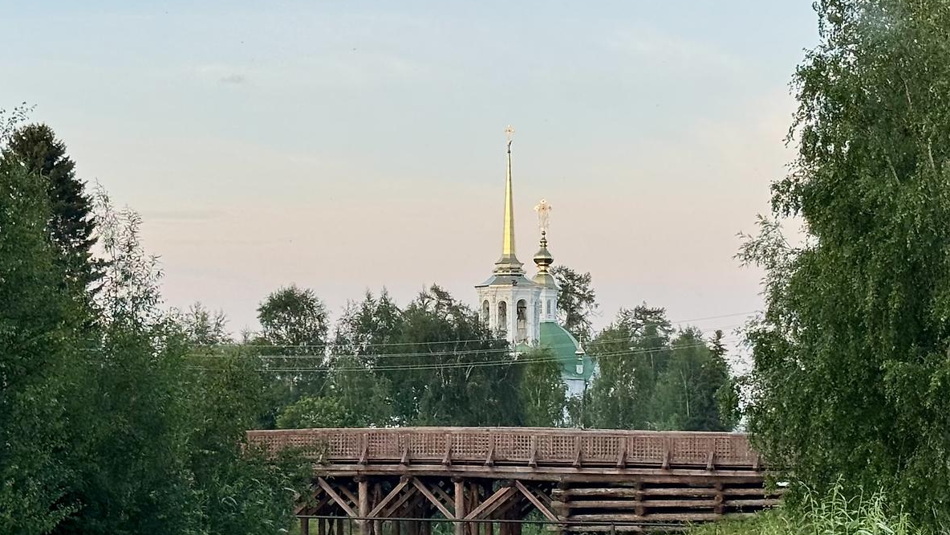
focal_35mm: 53
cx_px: 470
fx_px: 1335
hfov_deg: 39.2
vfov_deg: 22.6
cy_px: 325
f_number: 1.78
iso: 64
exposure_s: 1/854
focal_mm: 6.76
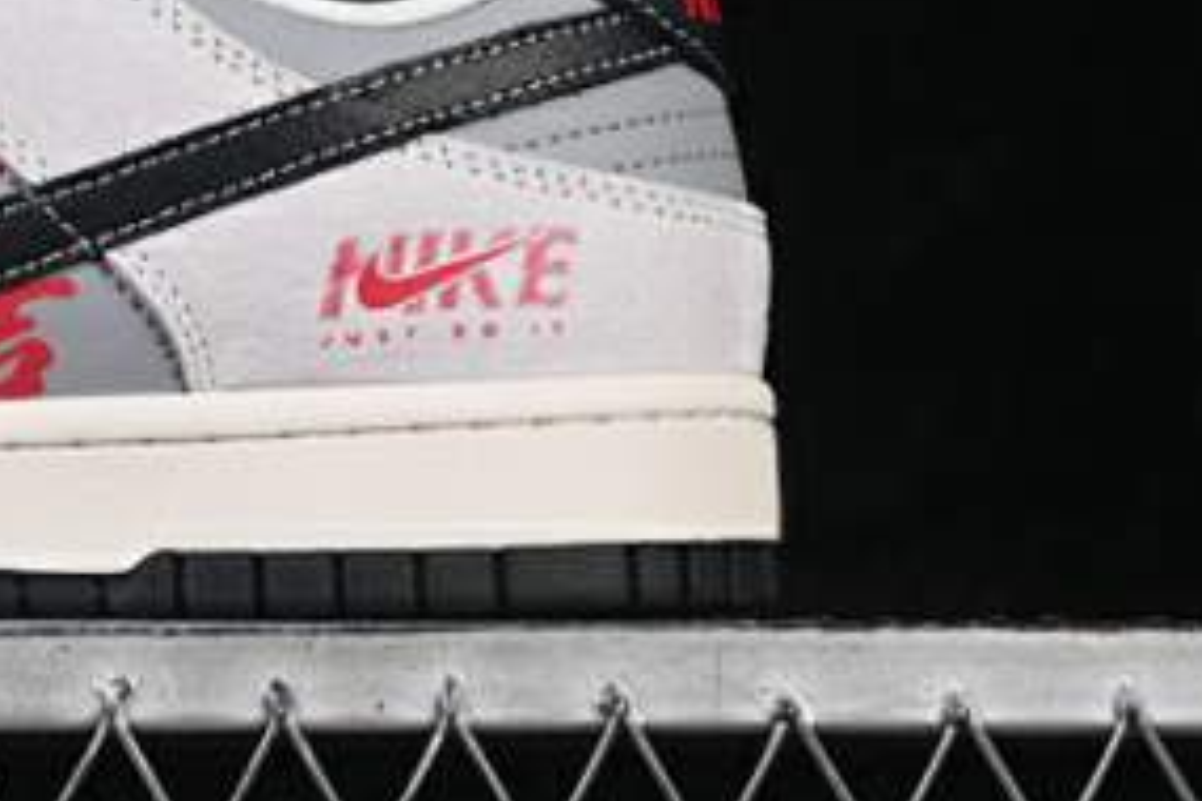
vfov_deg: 7.1
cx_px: -304
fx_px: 6410
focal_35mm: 192
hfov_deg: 10.5
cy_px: -21
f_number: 8
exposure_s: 1/80
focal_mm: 50
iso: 160
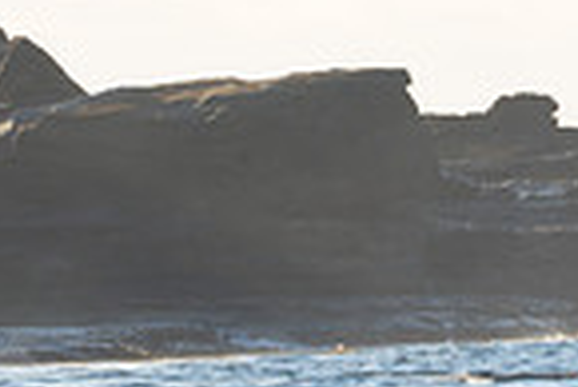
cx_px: 191
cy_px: 525
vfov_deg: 0.6
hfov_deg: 0.9
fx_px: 37623
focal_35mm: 2341
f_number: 18
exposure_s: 1/30
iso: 100
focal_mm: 390
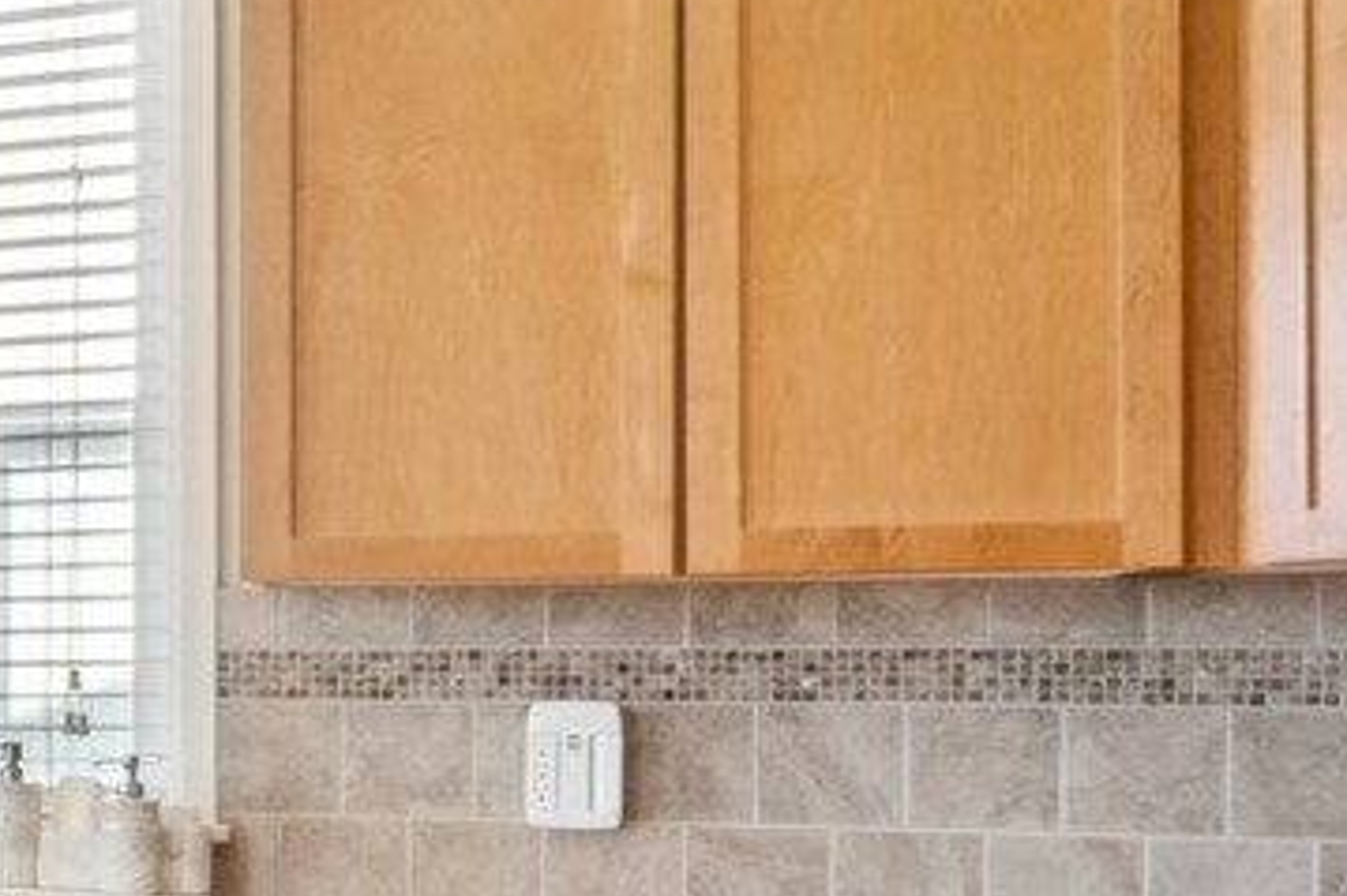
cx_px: -1034
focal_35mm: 71
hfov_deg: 20.6
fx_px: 2655
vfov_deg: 19.0
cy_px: 680
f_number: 9
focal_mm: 10
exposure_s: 1/20
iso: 200
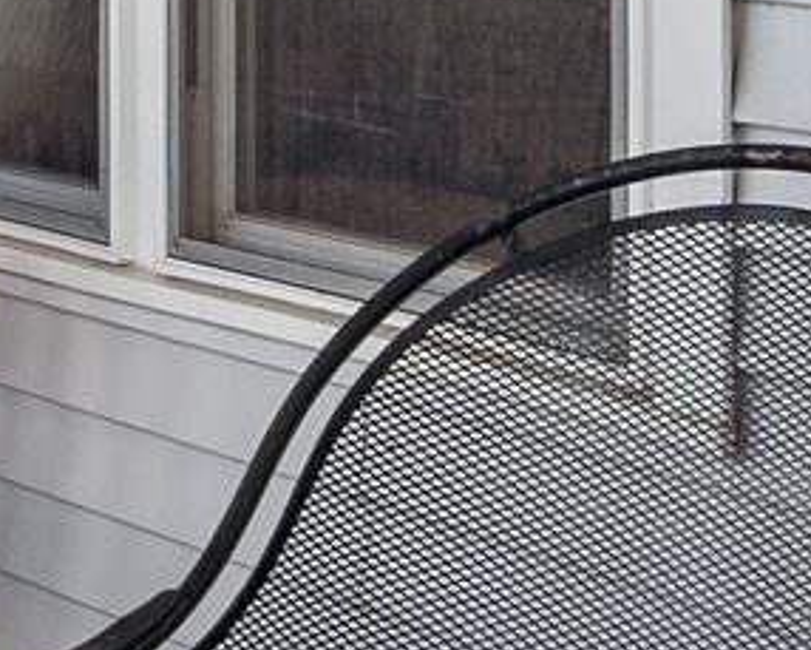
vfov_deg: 9.2
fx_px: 3938
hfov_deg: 11.4
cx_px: -326
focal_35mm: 164
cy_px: -240
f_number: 7.1
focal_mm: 17
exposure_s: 1/60
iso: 100
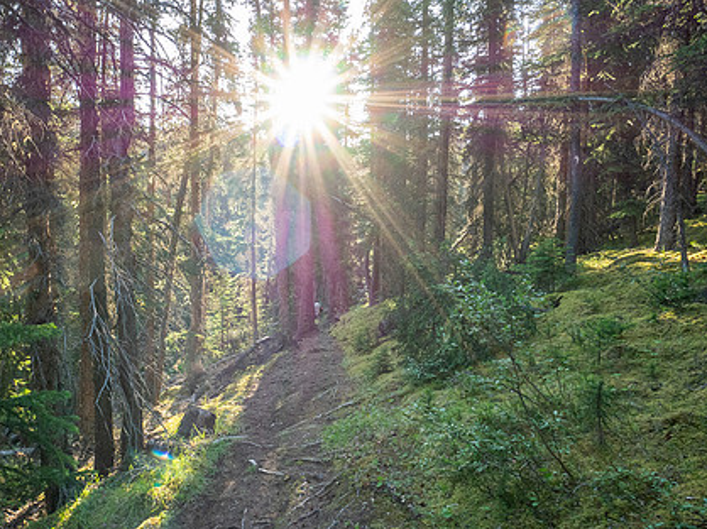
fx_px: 510
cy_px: 271
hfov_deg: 67.4
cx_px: 232
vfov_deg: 54.8
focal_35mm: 25
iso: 400
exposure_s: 1/60
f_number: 8
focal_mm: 9
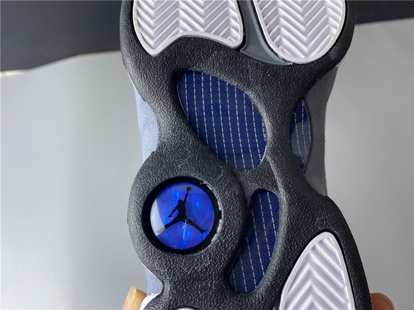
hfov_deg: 67.3
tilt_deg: -59.4
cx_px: 207
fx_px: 311
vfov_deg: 53.1
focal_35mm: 26
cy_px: 155
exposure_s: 1/100
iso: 125
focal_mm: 4.25
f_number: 1.8
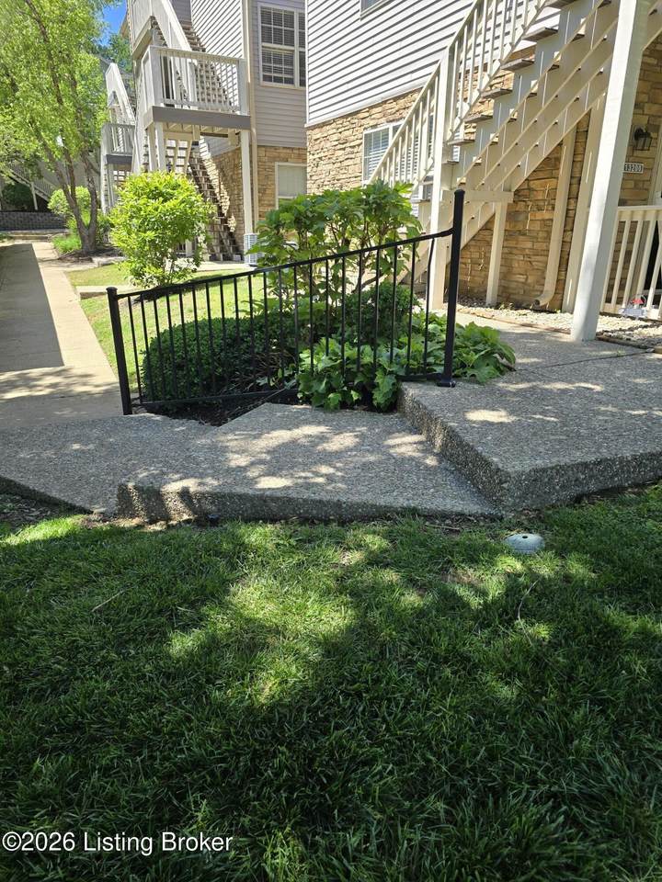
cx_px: 331
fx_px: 586
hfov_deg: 58.9
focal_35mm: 23
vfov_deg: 73.9
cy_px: 441
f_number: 1.7
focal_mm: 6.3
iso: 12
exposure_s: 1/225
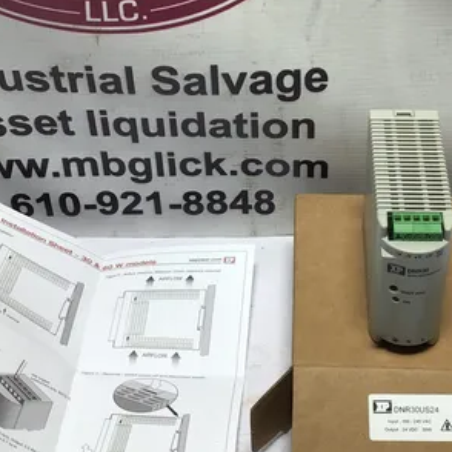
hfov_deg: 24.6
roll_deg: +1.4
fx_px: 1034
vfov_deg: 24.7
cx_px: 270
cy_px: 223
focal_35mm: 70
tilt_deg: -39.2
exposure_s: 1/121
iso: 25
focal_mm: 3.3
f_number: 2.4
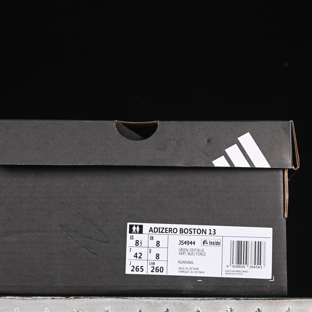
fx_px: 1142
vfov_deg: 15.5
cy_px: 182
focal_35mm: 112
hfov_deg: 15.6
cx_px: 139
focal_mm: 50
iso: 160
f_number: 6.3
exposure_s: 1/60
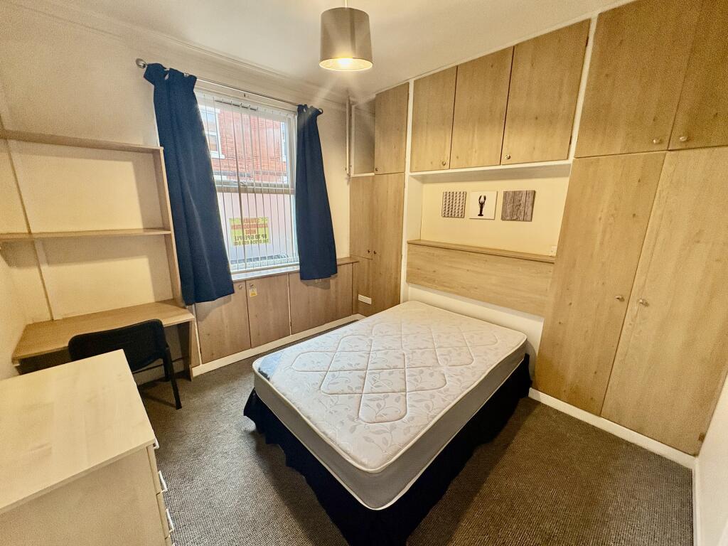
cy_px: 273
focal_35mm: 14
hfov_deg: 102.1
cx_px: 364
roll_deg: -0.5
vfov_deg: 85.7
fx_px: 294
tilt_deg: -12.1
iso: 250
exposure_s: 1/73
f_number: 2.2
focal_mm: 2.22
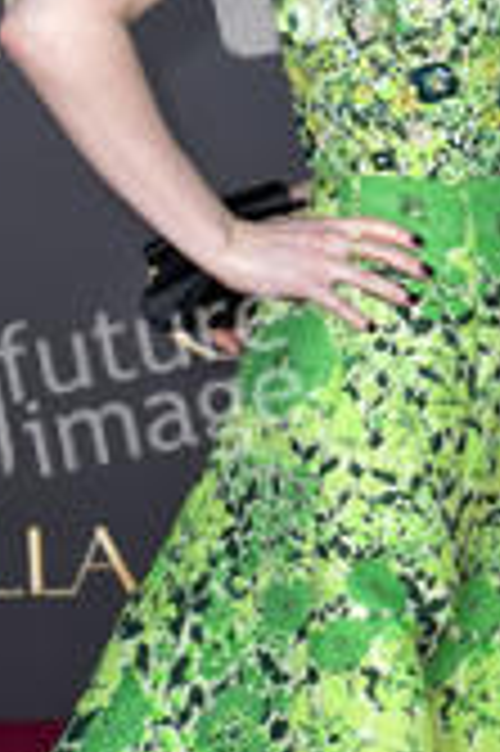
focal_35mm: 168
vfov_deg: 12.2
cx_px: 565
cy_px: 176
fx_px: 3507
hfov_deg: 8.1
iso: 400
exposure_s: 1/400
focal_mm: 70
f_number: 4
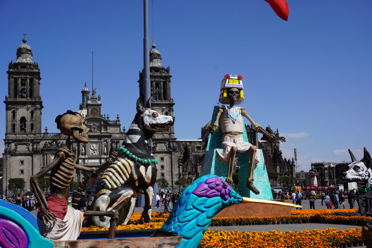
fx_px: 496
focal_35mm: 48
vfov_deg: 28.1
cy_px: 124
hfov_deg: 41.1
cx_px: 186
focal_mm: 32
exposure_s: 1/250
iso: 100
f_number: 11
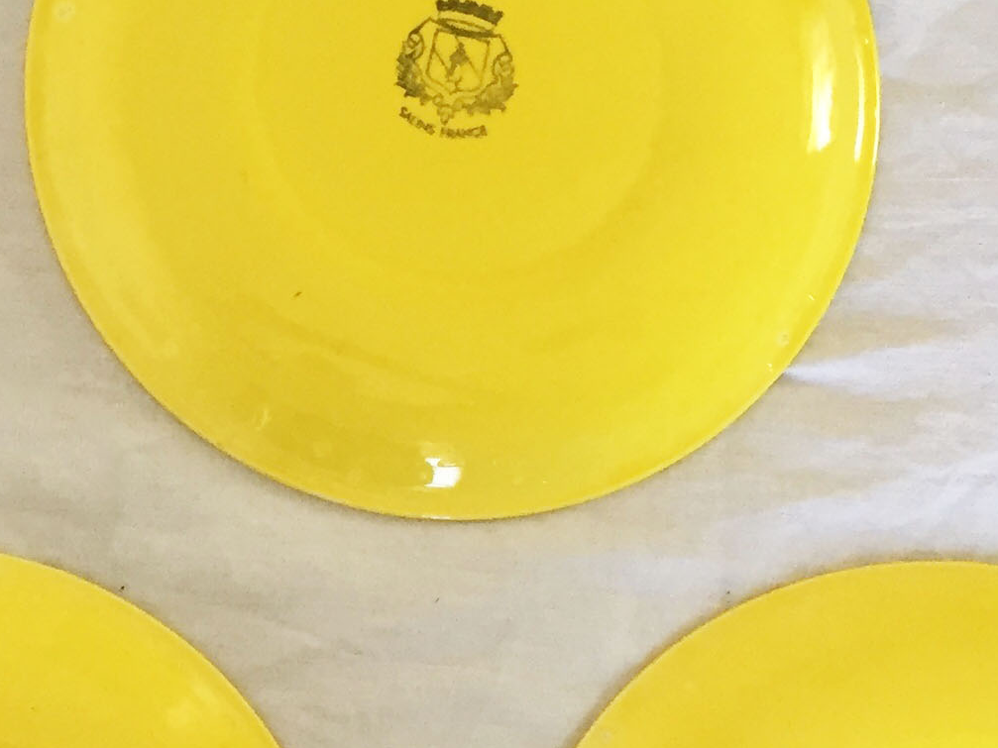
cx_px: -99
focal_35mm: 94
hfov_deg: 19.9
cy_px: 530
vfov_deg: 15.7
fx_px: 2710
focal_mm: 4.15
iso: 50
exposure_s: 1/33
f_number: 2.2
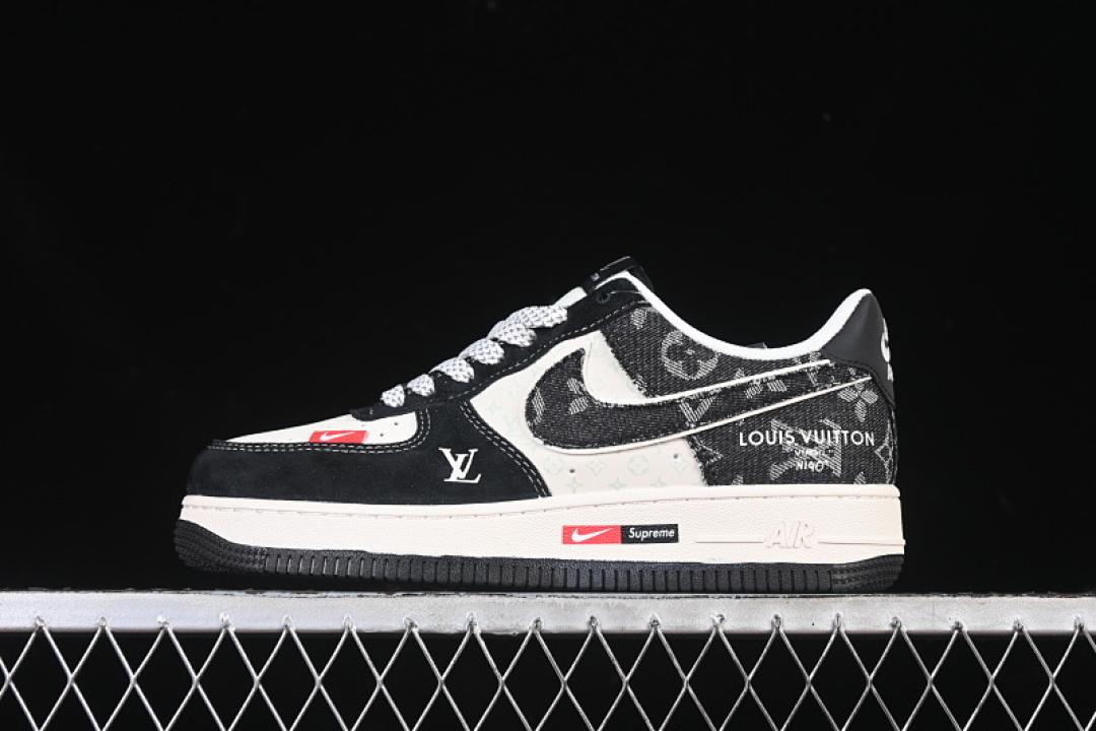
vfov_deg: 18.2
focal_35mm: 75
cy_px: 366
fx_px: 2283
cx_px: 548
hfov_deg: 27.0
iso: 160
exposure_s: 1/60
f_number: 6.3
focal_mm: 50
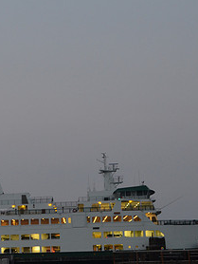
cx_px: -48
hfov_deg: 19.2
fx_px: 548
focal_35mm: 72
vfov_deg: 26.8
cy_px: 181
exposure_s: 1/15
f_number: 8
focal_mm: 24
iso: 800
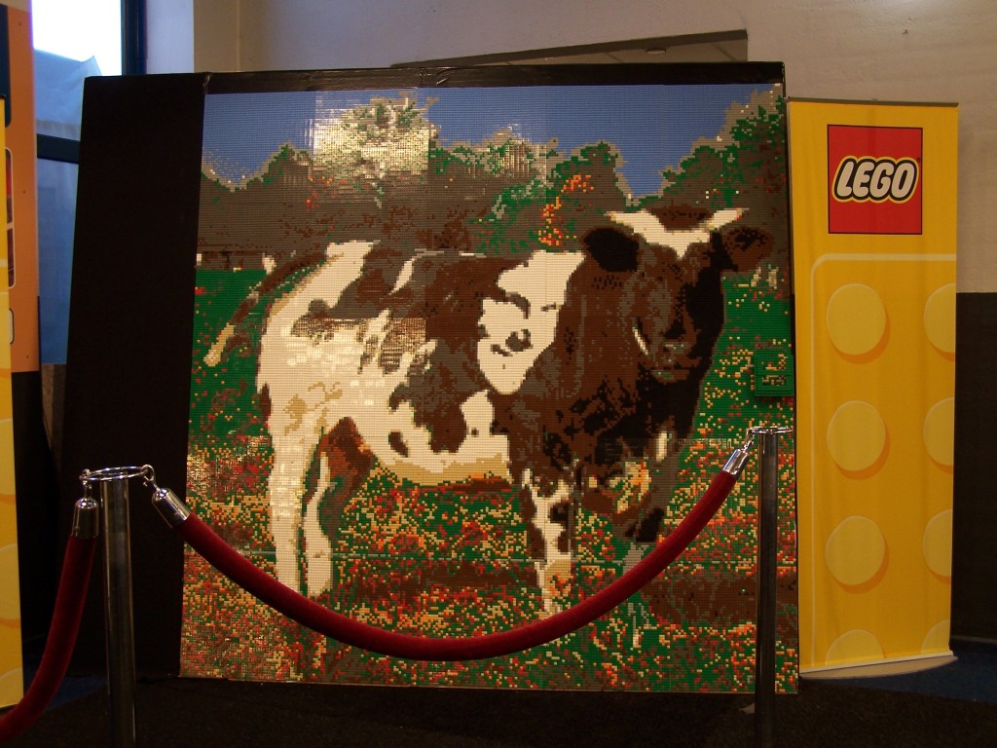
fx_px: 1152
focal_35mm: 40
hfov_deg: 46.8
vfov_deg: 36.0
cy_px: 374
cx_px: 498
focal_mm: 6.7
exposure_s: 1/2
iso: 80
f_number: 2.8
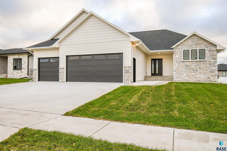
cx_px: 114
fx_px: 151
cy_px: 76
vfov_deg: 53.1
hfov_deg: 73.7
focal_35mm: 24
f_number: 7.1
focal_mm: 16
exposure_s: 1/640
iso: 1250
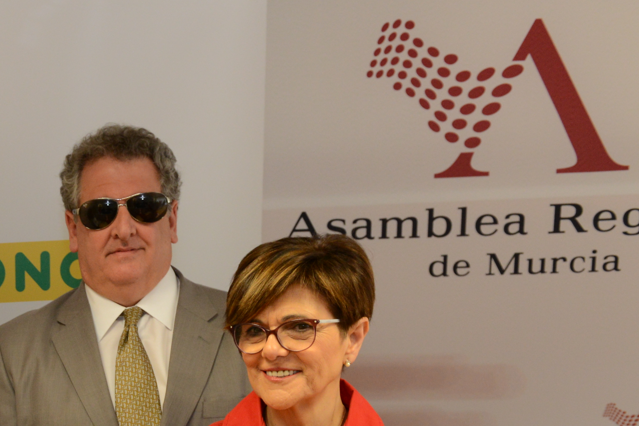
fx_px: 1544
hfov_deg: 21.8
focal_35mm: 87
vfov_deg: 15.0
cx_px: -105
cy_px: 562
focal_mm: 32
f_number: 5
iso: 1000
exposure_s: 1/100
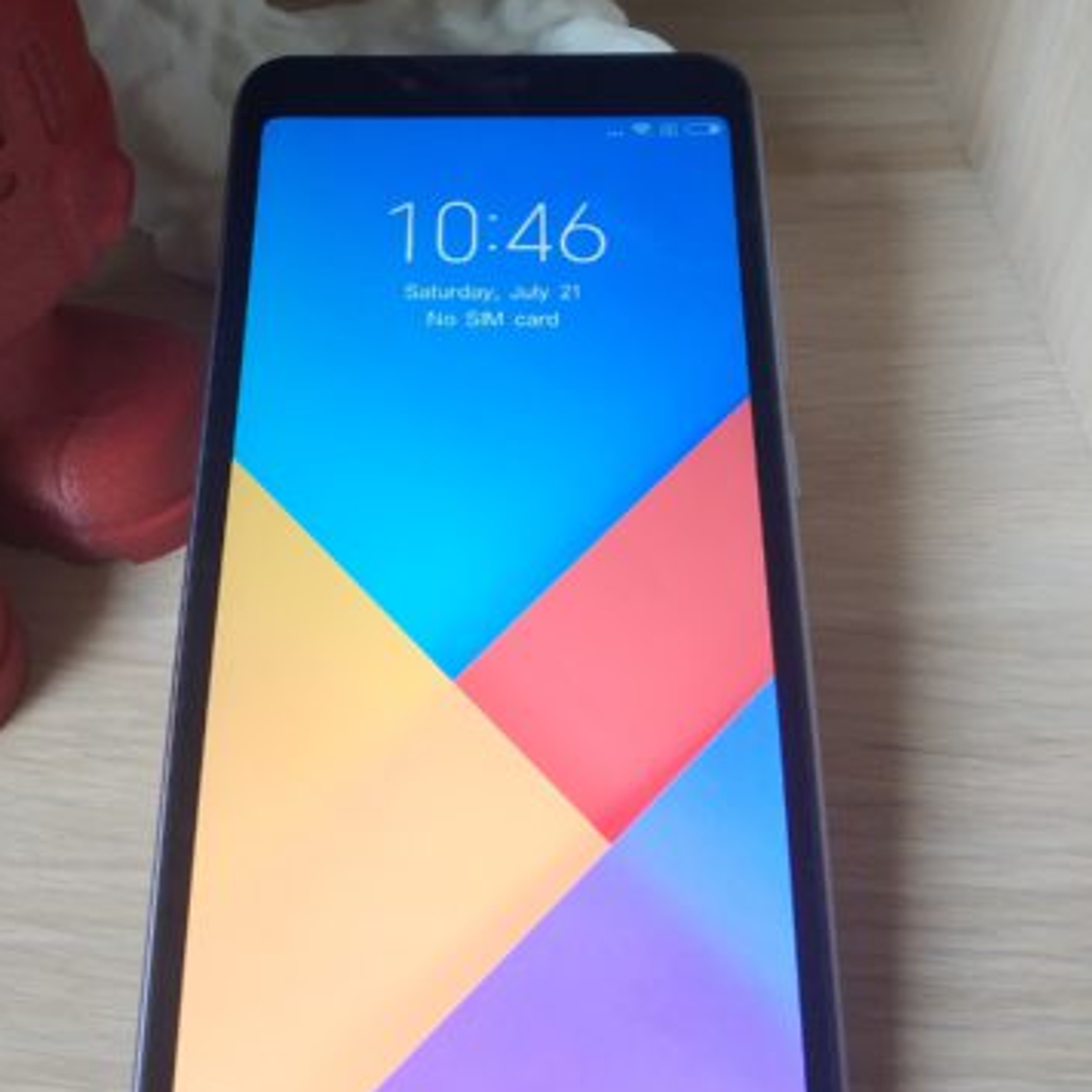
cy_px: 308
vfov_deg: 31.8
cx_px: 463
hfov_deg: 32.1
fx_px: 1892
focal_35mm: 53
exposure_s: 1/25
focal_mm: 4.5
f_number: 2
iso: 253
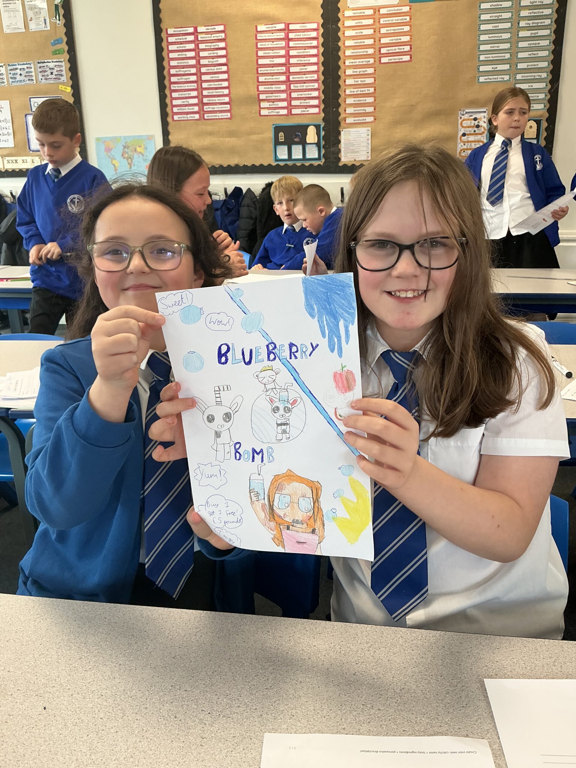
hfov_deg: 48.2
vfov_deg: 61.7
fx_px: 643
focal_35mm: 29
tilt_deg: -20.6
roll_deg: +2.3
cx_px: 288
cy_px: 384
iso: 64
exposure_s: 1/60
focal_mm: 3
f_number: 1.8
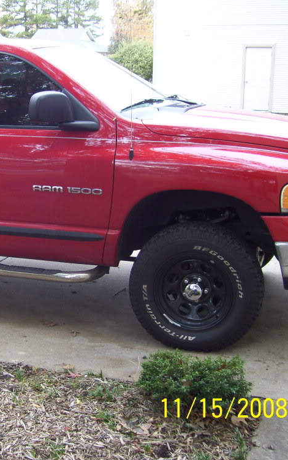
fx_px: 652
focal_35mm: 52
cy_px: 231
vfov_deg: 38.9
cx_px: 6
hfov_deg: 23.9
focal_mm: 6
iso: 80
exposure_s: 1/60
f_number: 2.7
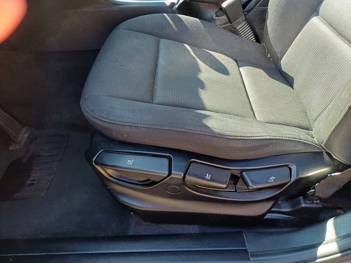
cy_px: 132
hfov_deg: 69.4
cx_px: 176
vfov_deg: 54.9
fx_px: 253
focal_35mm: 25
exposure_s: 1/60
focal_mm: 4.65
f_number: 1.8
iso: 80
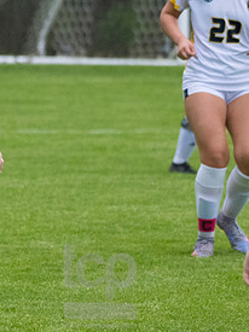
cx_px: -71
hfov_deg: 2.3
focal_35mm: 638
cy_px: 118
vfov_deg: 3.1
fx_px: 6124
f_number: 5.6
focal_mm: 210
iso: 4000
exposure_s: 1/1600
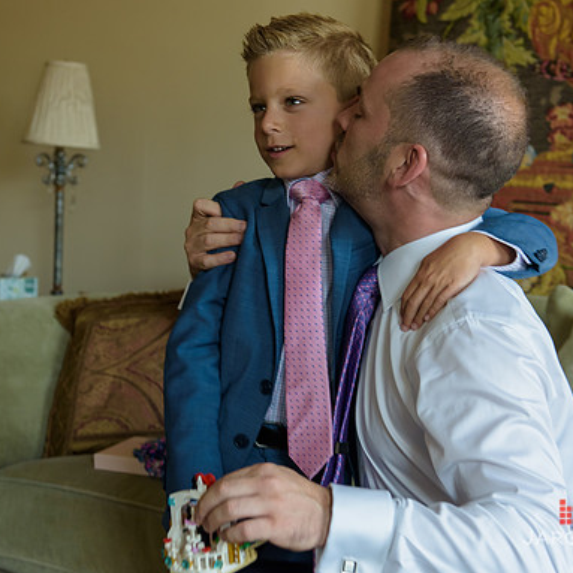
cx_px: 232
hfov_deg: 25.7
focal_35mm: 67
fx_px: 1255
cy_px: 288
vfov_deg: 25.7
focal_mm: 52
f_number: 3.2
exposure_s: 1/125
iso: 800
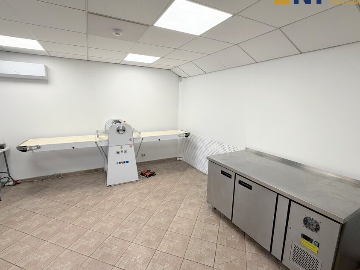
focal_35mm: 17
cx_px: 179
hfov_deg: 91.0
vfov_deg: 74.7
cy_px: 134
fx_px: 177
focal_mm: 2.22
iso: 64
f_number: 2.2
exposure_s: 1/100
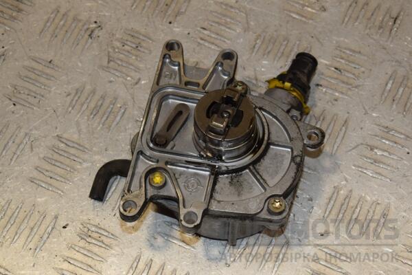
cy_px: 138
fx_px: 996
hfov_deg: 23.4
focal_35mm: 87
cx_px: 206
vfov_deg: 15.7
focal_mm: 58
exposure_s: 1/200
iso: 800
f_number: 9
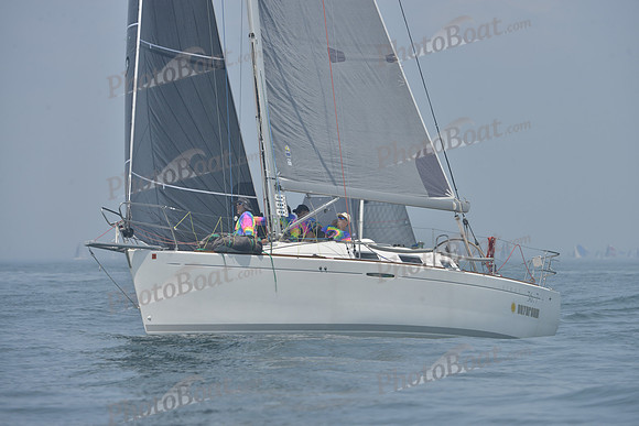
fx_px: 5326
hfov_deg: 6.9
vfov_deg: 4.6
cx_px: 320
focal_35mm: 300
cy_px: 213
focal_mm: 300
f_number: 9
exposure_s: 1/1000
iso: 280
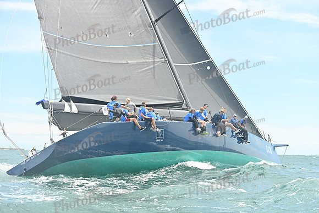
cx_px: 160
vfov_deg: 19.5
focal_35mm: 70
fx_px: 620
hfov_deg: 28.8
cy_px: 106
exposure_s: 1/1250
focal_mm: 70
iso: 250
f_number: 4.5
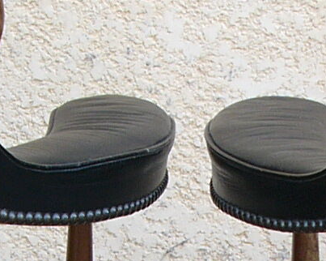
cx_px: 265
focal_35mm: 201
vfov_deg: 7.5
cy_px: 415
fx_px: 1938
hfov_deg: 9.6
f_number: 2.8
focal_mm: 6
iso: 50
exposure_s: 1/60
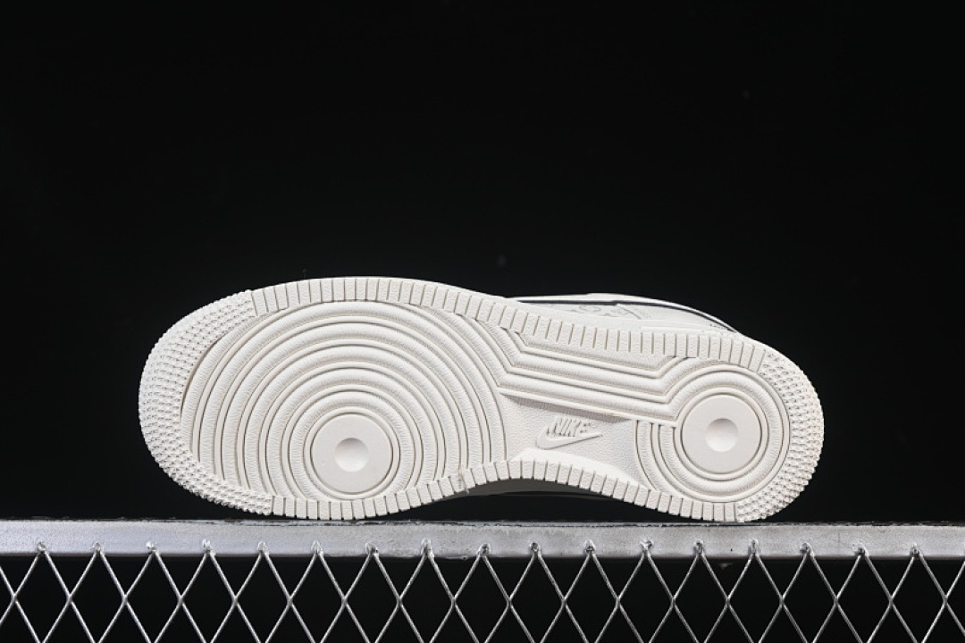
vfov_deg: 18.2
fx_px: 2010
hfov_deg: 27.0
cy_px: 322
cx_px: 482
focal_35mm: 75
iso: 160
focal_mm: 50
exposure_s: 1/80
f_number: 8
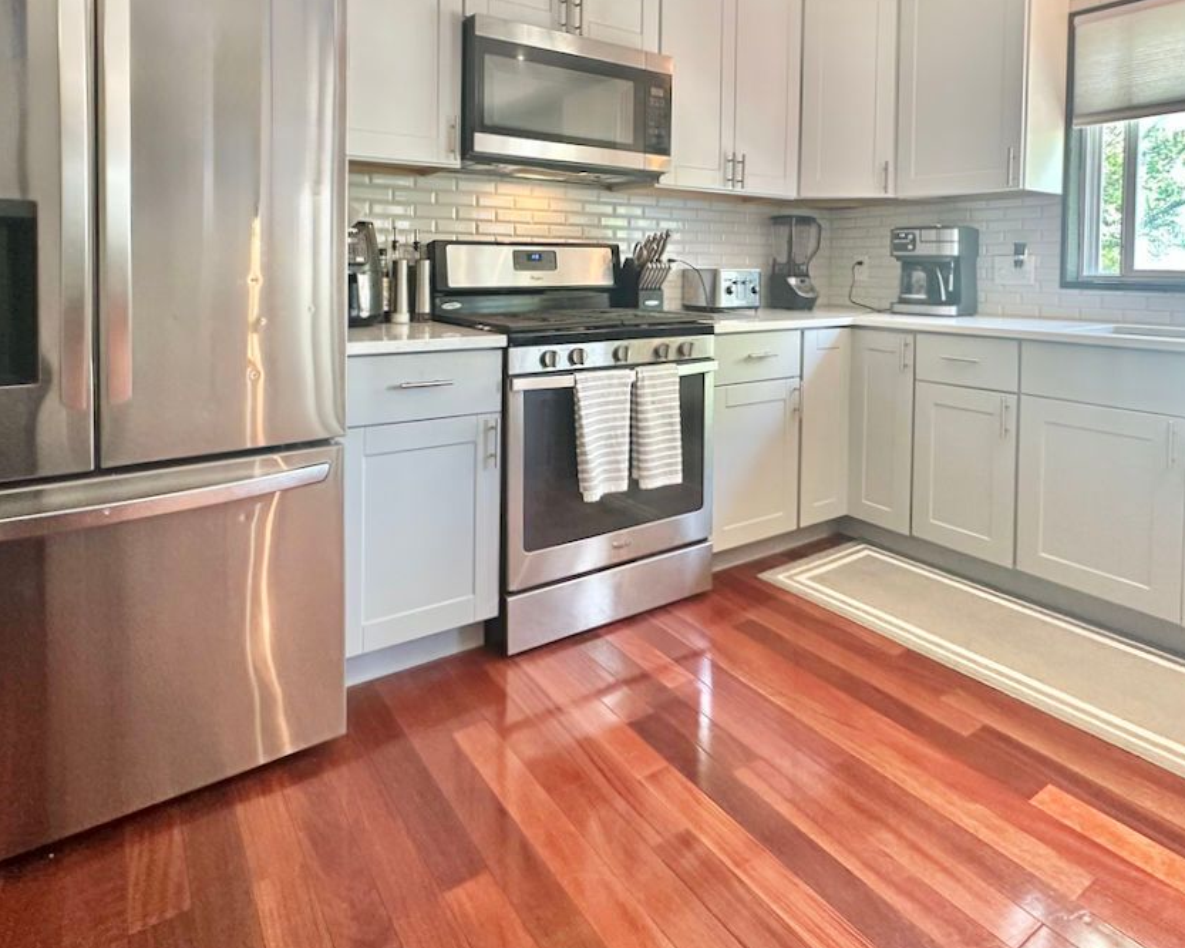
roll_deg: +0.0
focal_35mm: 21
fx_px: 736
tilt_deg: -1.0
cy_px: 286
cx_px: 634
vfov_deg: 63.2
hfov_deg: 77.5
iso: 320
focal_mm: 2.22
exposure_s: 1/60
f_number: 2.2
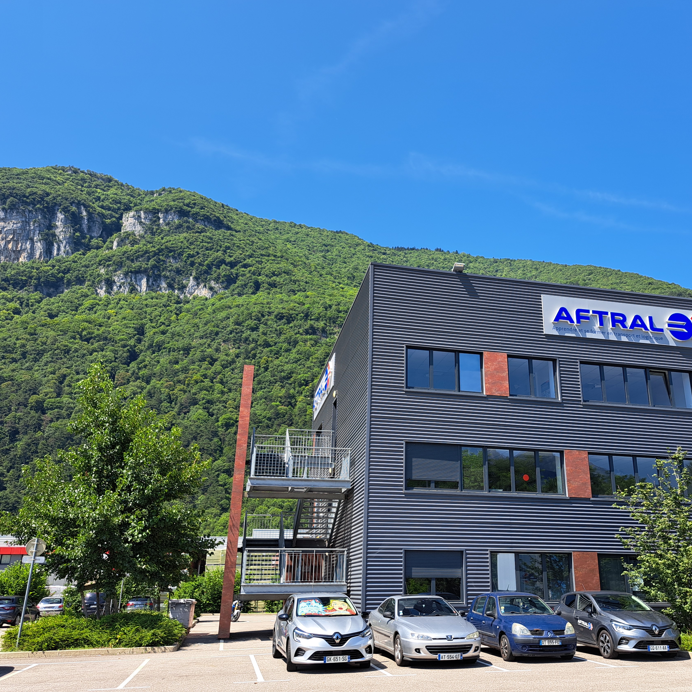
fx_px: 656
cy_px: 352
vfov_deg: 55.6
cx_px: 396
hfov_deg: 55.4
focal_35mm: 29
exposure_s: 1/569
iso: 50
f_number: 1.8
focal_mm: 5.23
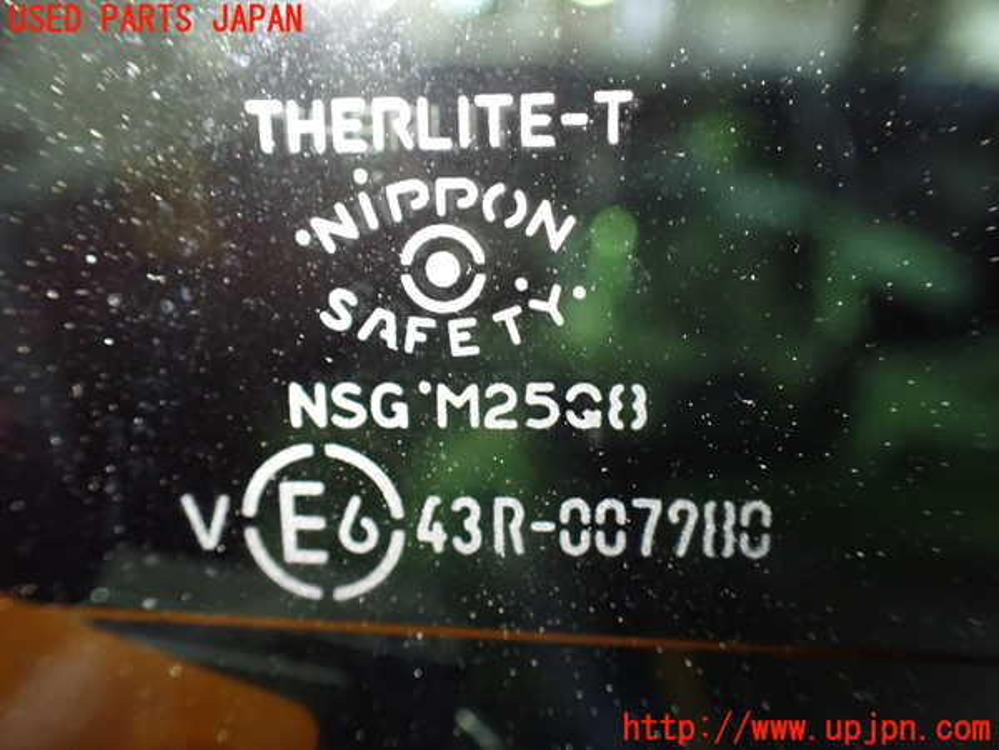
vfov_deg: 46.8
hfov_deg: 60.0
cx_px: 500
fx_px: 866
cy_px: 375
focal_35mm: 30
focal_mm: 5.4
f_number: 2.3
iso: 800
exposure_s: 1/30
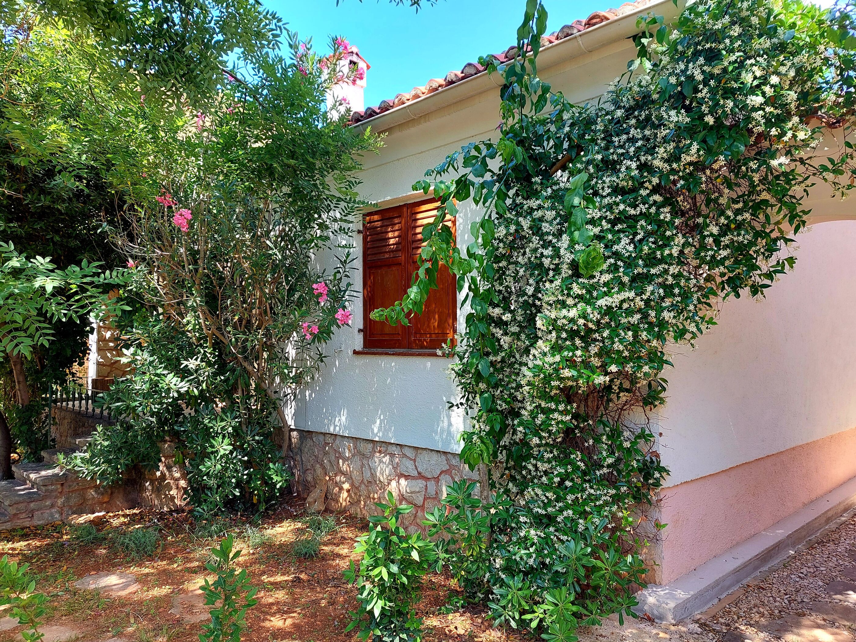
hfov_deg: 71.6
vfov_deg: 56.8
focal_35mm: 24
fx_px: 593
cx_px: 428
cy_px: 321
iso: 40
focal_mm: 5.23
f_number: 1.8
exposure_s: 1/179
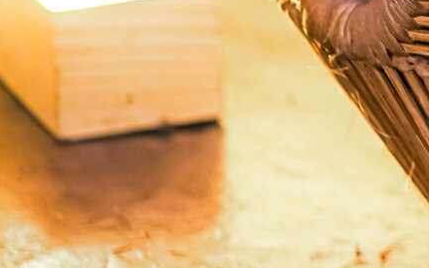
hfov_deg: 4.0
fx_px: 6019
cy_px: -4
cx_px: 1130
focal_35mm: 515
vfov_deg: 2.5
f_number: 1.4
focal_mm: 85
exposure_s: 1/1.25
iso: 100
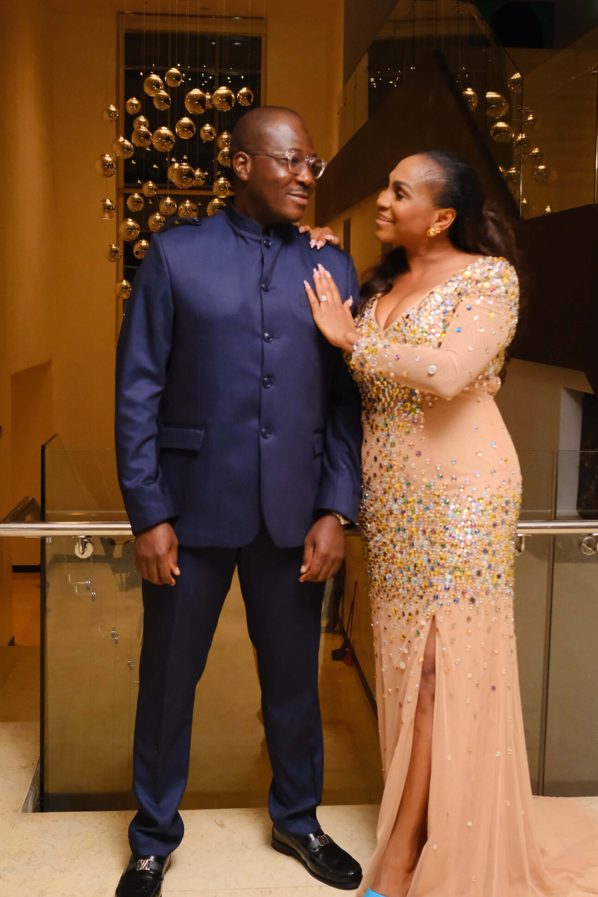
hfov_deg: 29.2
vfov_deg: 42.7
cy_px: 423
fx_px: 1146
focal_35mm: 46
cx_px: 342
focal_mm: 23
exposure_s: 1/200
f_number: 5
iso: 3200
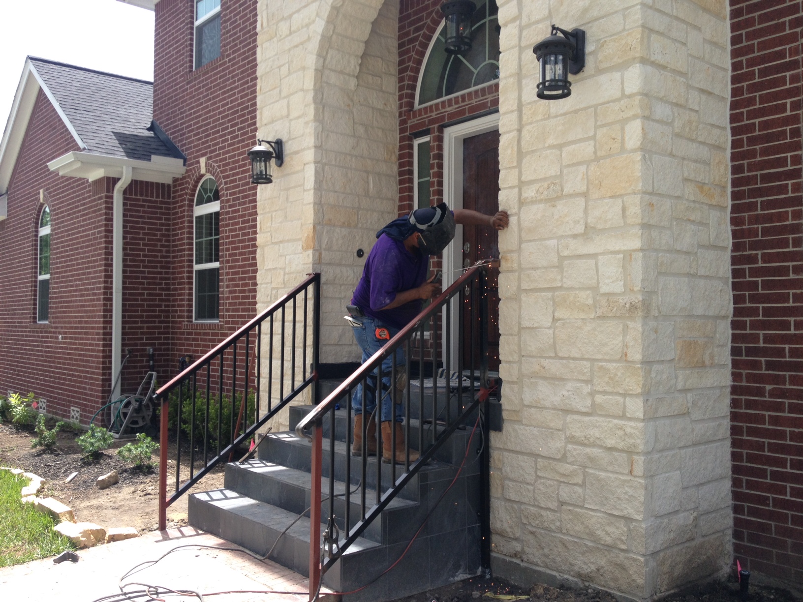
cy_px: 301
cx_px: 402
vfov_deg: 40.7
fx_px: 812
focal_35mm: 35
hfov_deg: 52.6
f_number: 2.4
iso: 50
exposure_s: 1/502
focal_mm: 4.28
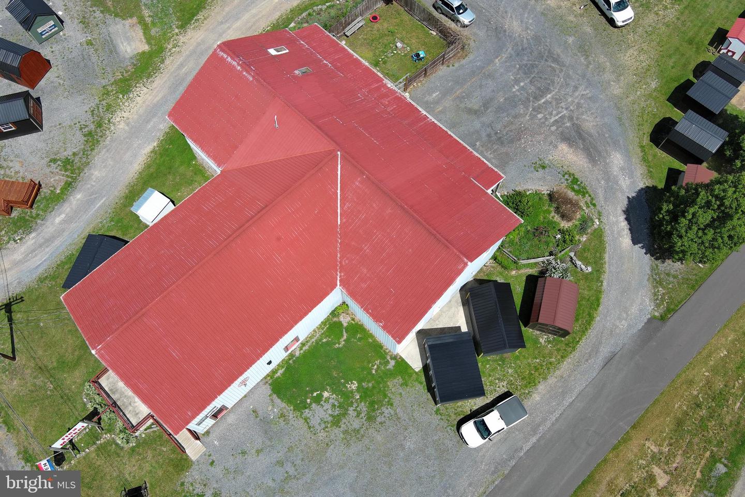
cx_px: 372
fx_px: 600
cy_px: 248
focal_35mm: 29
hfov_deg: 63.7
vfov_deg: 45.0
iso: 100
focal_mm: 10.57
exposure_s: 1/1587
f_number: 2.8
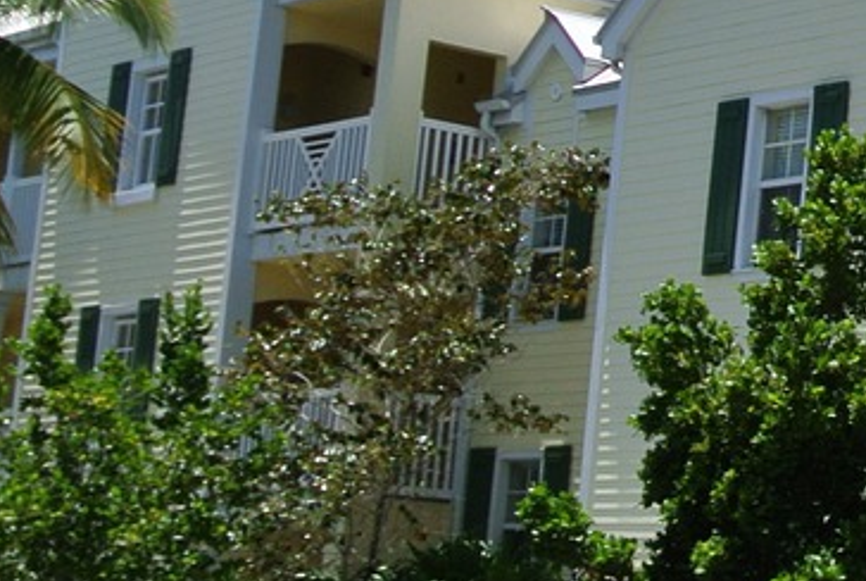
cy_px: 235
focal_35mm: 123
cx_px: 1577
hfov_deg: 14.5
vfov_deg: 11.2
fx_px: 2964
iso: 100
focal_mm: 10.7
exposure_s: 1/800
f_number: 5
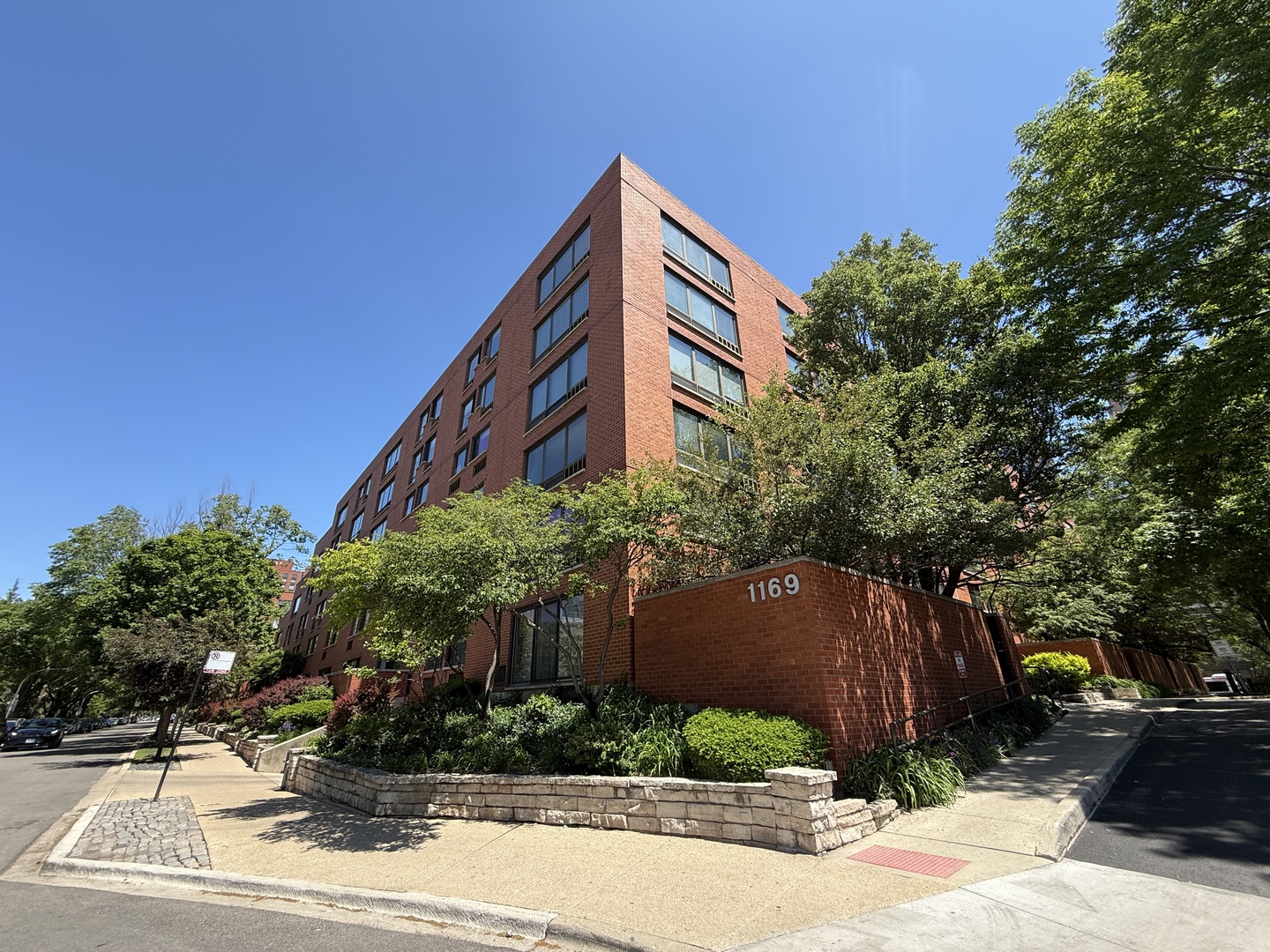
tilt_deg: +25.3
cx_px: 635
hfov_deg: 102.1
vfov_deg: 85.7
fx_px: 514
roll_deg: +1.0
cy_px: 476
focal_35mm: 14
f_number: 2.2
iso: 50
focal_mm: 2.22
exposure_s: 1/742
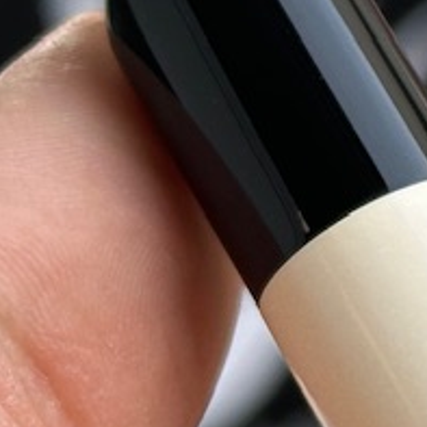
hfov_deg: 6.2
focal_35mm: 276
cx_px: 828
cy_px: 295
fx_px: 3852
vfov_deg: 6.3
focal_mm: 6.86
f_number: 1.78
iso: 64
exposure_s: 1/482
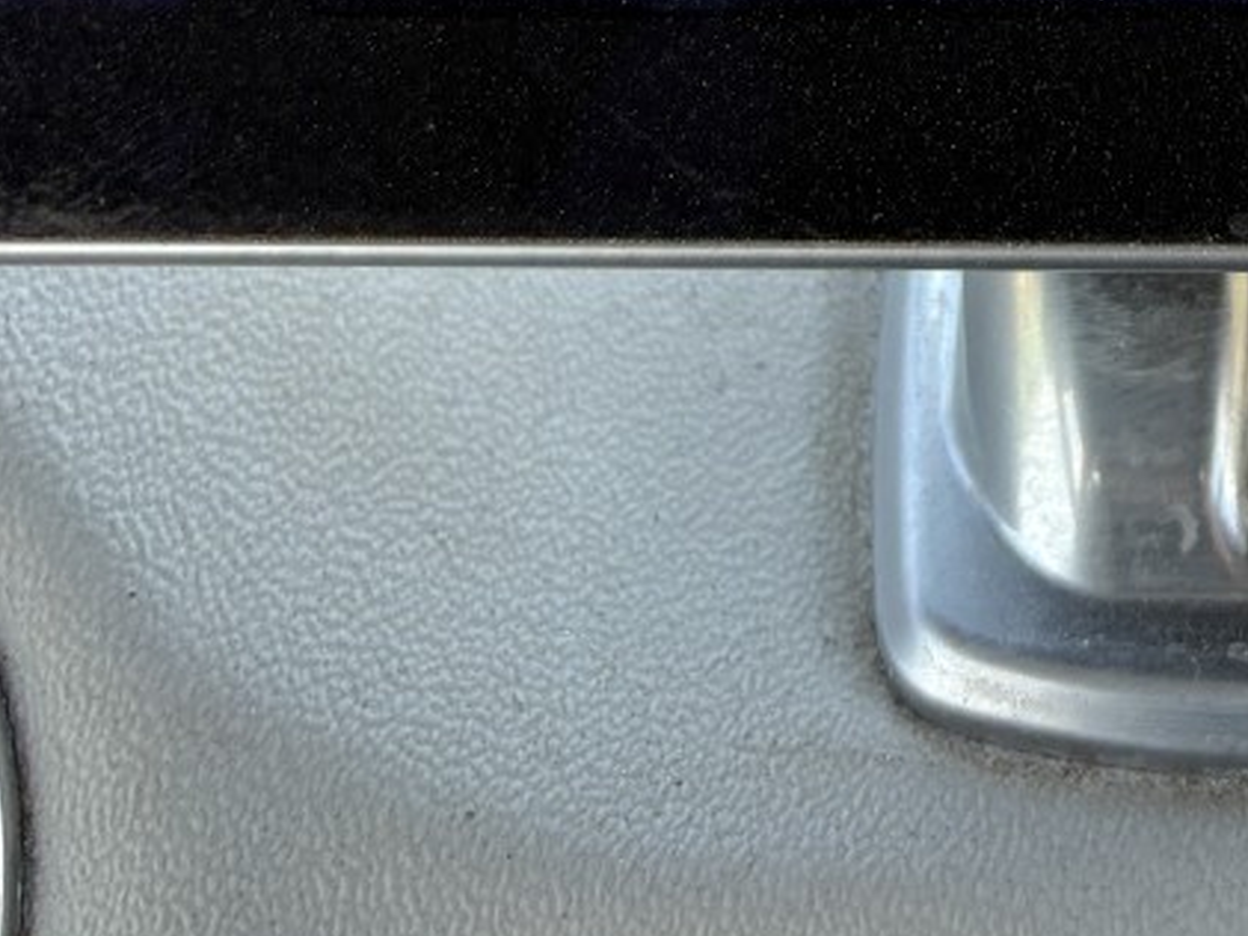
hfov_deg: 20.9
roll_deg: -0.6
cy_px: -598
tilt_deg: -27.8
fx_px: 3210
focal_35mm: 89
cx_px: 1373
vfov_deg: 15.0
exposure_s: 1/352
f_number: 1.6
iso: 64
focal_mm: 5.96
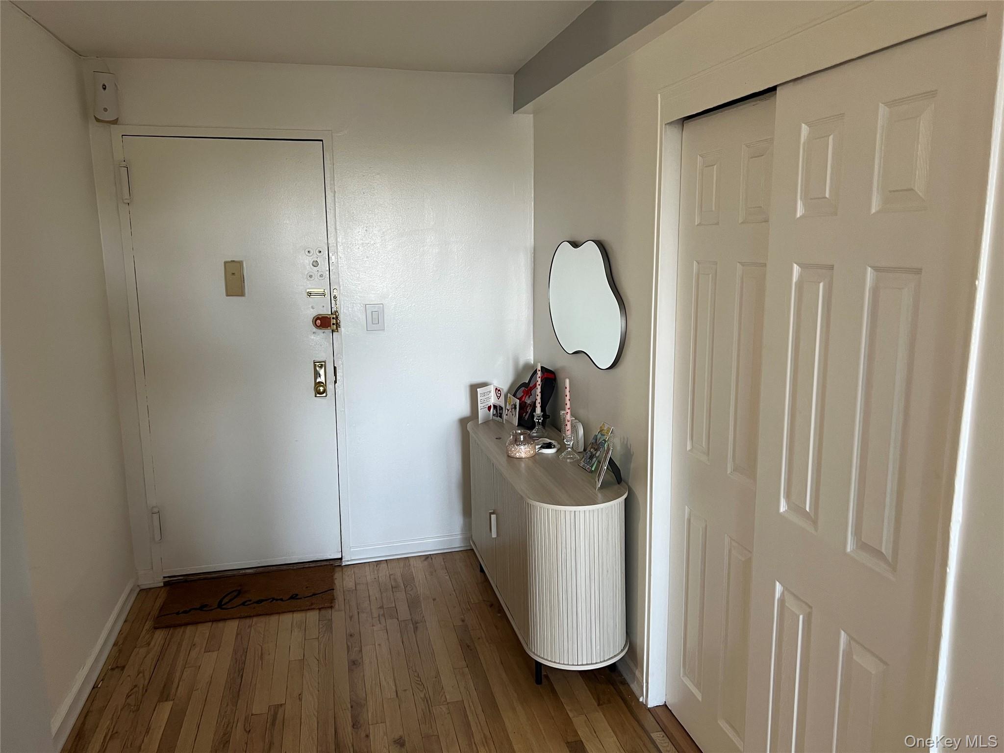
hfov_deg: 67.3
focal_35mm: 26
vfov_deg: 53.1
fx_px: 754
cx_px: 502
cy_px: 376
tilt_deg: -10.0
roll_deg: +0.5
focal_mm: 5.7
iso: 125
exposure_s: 1/60
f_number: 1.5
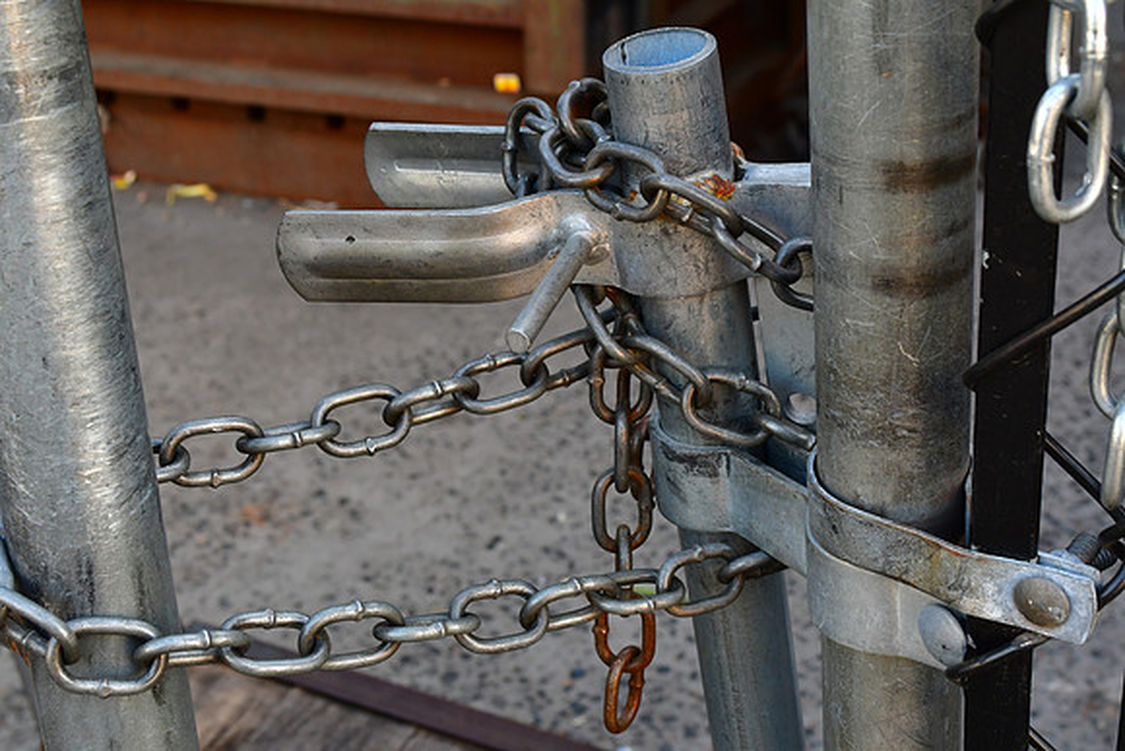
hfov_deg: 33.4
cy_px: 376
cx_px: 562
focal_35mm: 60
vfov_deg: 22.6
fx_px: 1875
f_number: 11
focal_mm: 40
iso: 800
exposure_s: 1/60
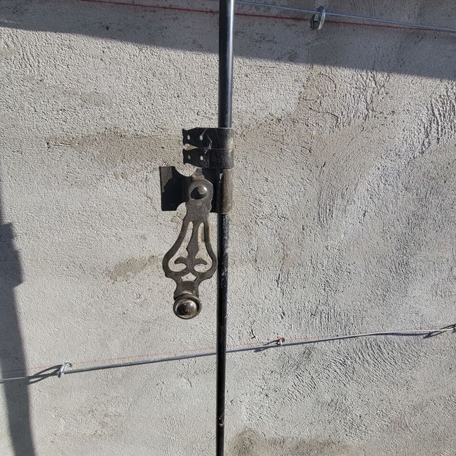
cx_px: 235
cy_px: 233
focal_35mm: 16
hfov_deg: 87.4
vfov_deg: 87.4
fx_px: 238
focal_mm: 2.2
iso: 50
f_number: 2.2
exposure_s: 1/924
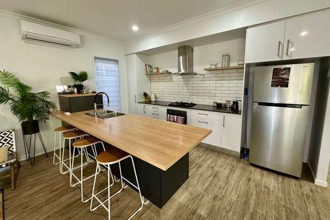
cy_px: 101
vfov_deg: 77.2
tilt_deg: -7.8
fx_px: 137
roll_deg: +1.1
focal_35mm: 15
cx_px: 169
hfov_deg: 100.4
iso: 320
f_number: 2.2
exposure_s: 1/100
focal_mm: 2.22
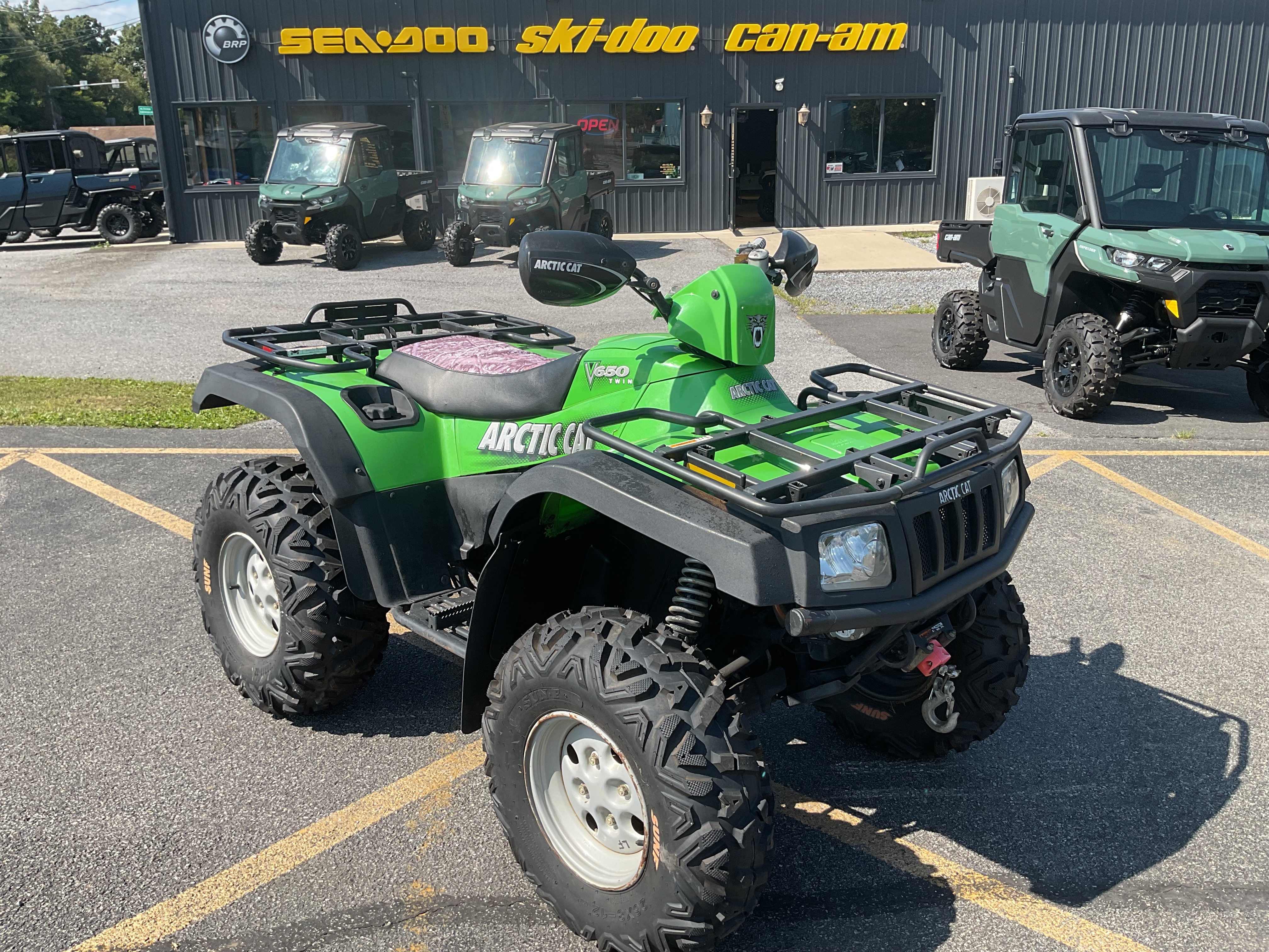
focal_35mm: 29
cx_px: 634
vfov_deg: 48.2
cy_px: 476
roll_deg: +1.3
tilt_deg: -17.5
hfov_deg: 61.7
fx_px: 1063
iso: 16
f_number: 1.8
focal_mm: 3
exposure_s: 1/1076
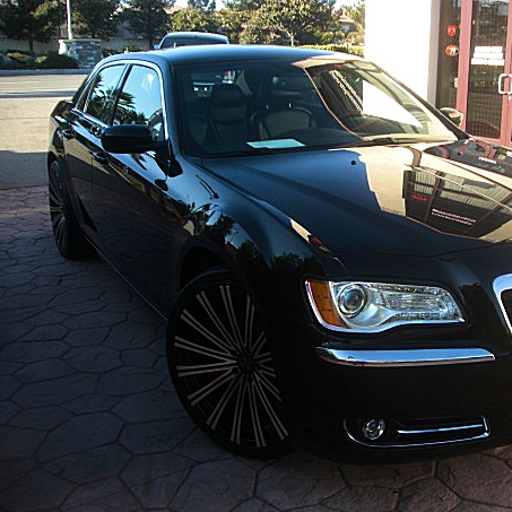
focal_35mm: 45
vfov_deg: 37.5
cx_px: 357
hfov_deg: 37.0
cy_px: 270
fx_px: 753
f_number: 2.8
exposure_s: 1/160
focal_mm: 6.3
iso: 50
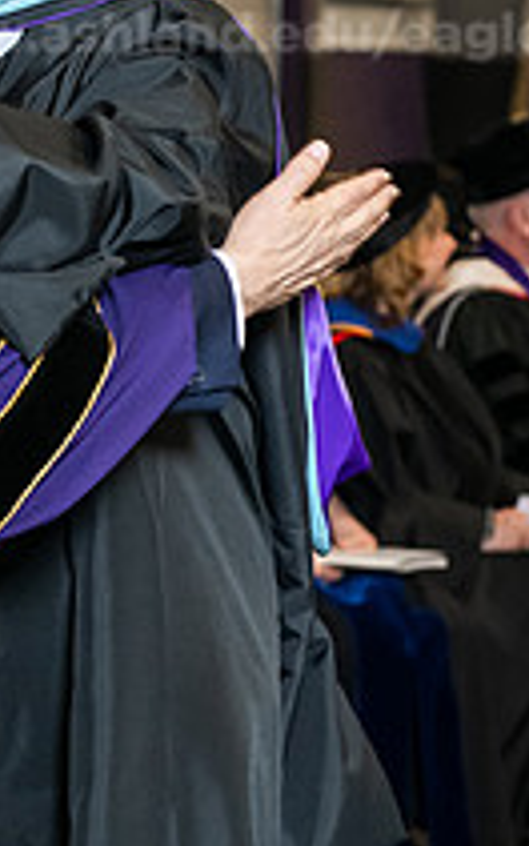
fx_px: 4518
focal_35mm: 196
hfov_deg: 6.6
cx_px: -293
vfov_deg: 10.6
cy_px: 118
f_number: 5
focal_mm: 70
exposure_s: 1/200
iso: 2000
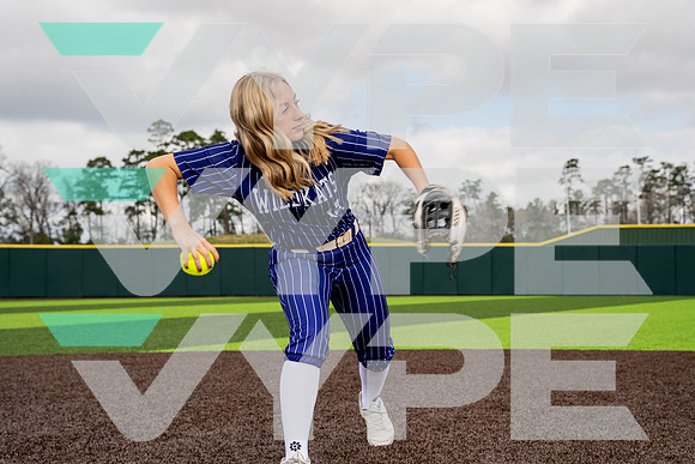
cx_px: 348
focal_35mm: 58
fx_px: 1117
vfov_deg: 23.5
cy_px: 232
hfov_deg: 34.6
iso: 100
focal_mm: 56
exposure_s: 1/250
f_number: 7.1
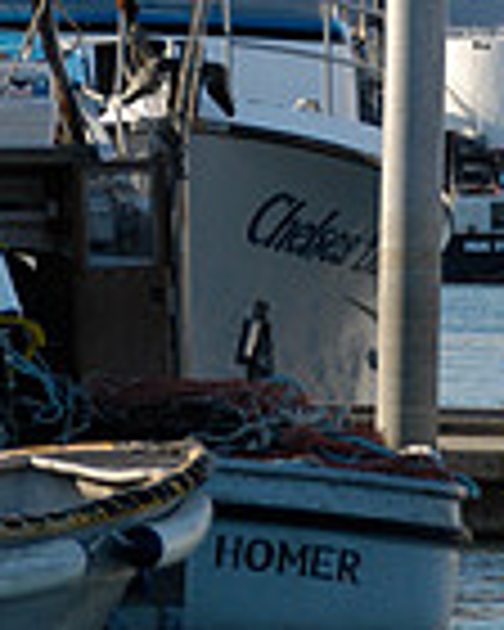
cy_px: 4
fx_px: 8446
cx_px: 56
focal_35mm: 453
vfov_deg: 4.3
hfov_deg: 3.4
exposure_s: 1/800
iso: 400
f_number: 7.1
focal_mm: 100
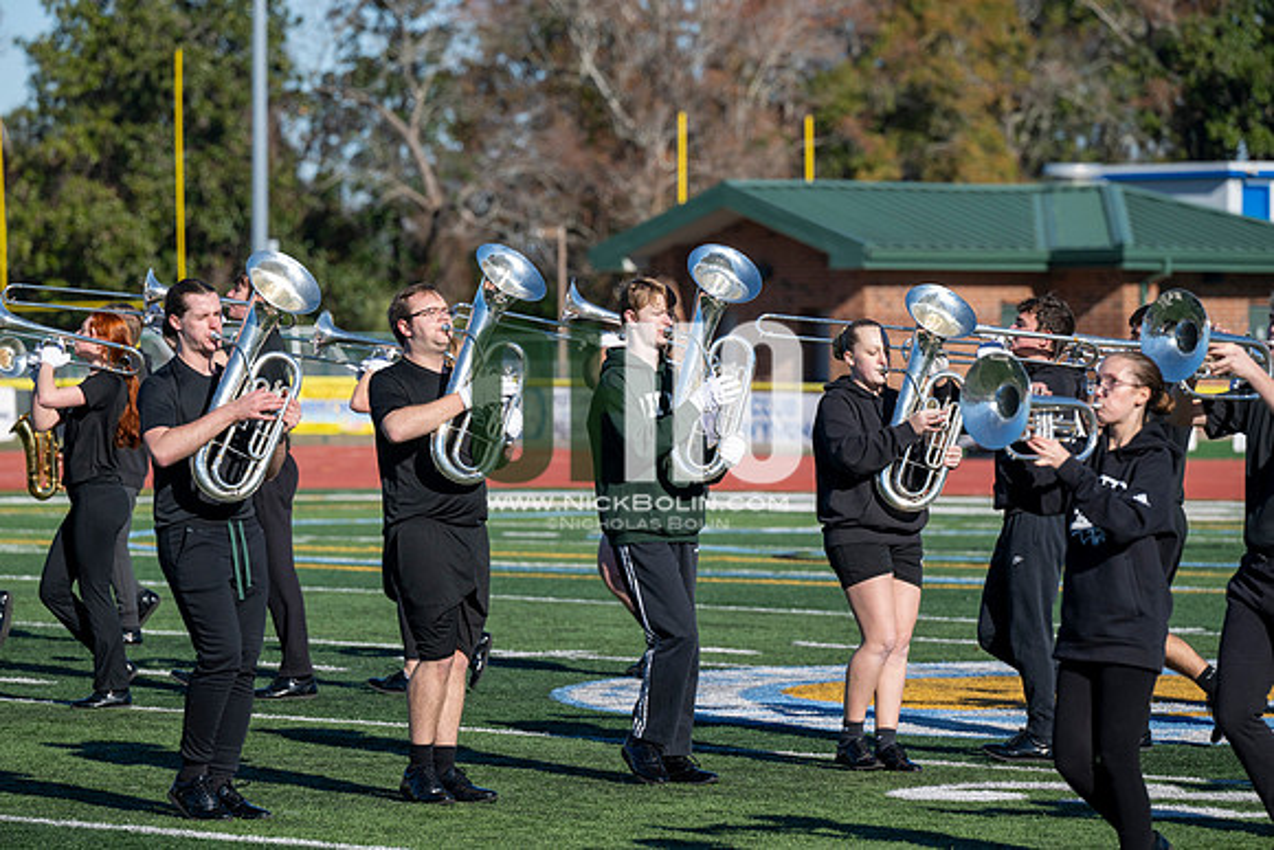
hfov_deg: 10.8
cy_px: 425
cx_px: 637
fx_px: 6725
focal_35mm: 190
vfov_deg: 7.2
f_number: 5
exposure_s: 1/2000
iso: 320
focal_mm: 190
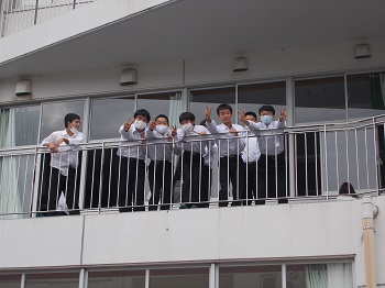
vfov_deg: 19.4
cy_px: 144
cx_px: 192
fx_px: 845
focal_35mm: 76
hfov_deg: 25.7
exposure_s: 1/200
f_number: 5.8
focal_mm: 13.5
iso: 80
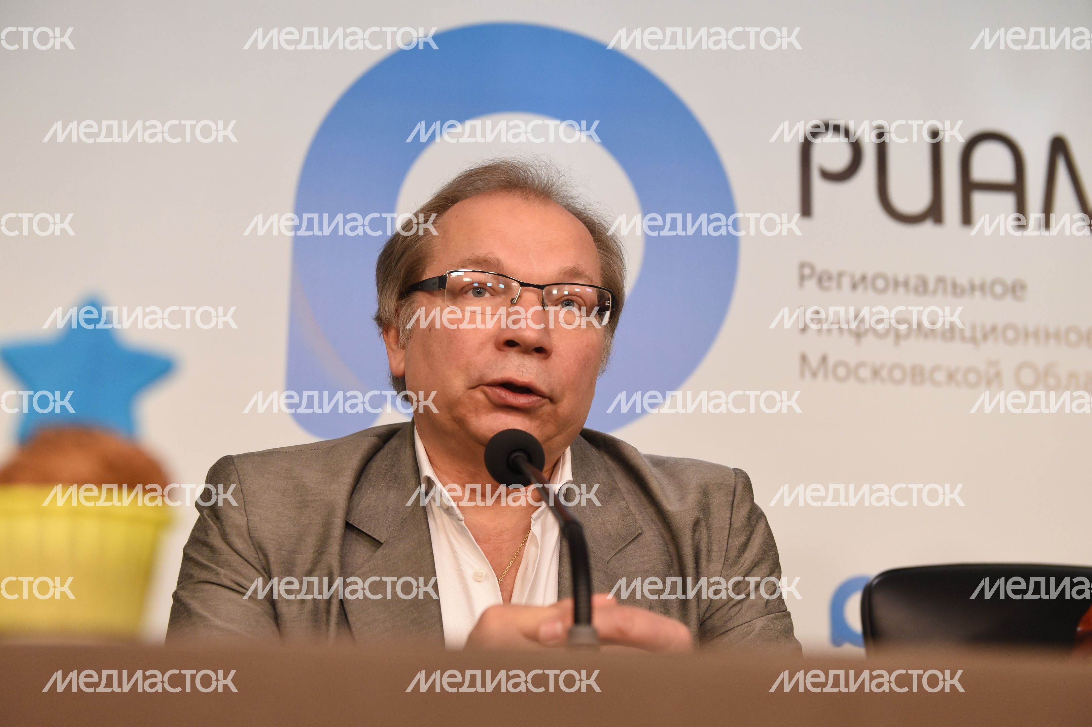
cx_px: 546
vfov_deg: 24.6
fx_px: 1667
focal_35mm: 55
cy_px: 364
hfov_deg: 36.3
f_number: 4
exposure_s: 1/250
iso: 2500
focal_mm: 55
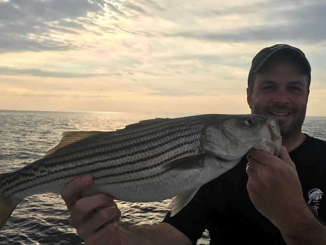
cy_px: 142
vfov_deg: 37.6
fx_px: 358
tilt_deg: -4.3
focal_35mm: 38
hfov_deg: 48.4
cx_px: 208
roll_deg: +0.0
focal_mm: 4.15
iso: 25
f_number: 2.2
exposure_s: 1/1282
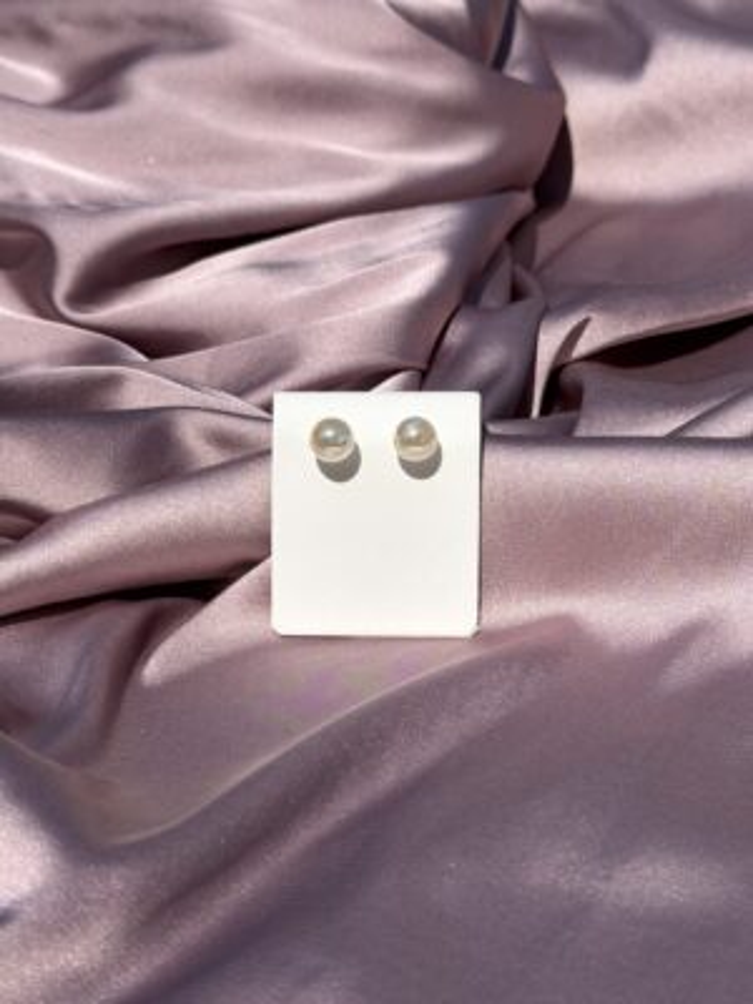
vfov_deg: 39.7
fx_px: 1392
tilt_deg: -32.6
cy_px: 502
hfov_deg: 30.3
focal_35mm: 48
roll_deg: -0.2
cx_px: 376
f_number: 1.78
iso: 80
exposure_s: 1/27778
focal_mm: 6.76
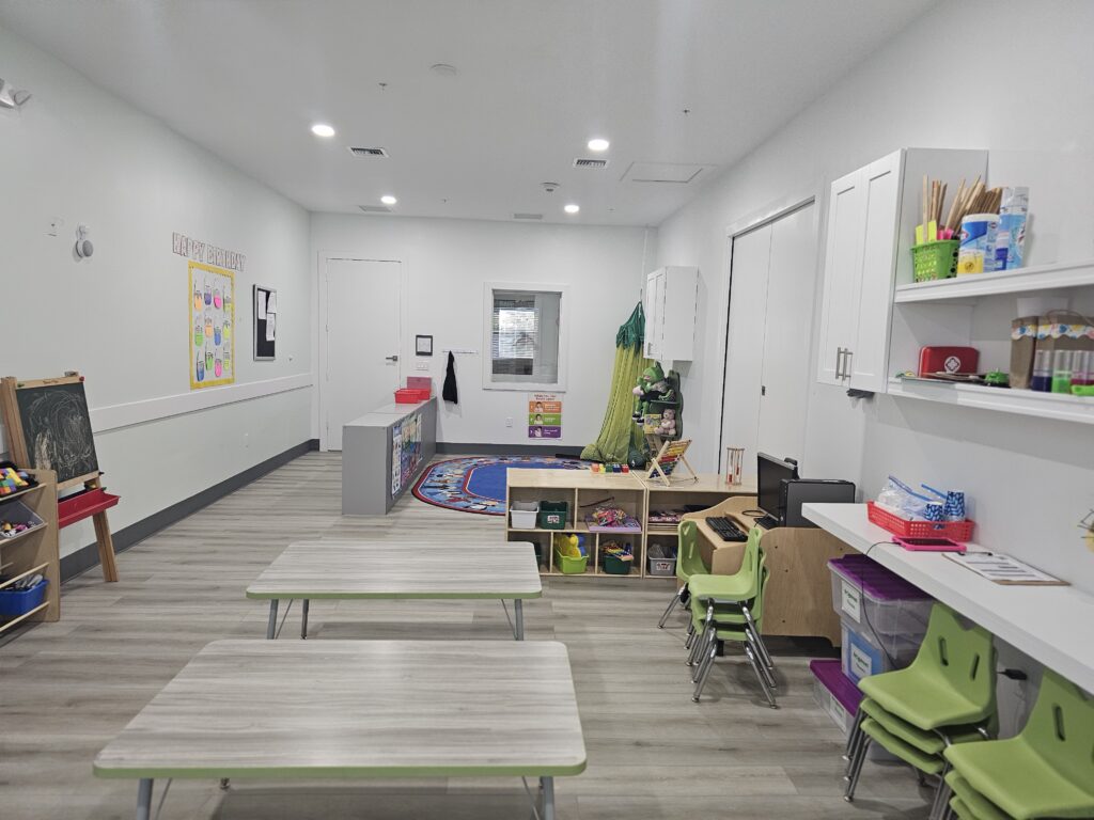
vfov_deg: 58.9
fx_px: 727
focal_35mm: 23
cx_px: 547
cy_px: 410
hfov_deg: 73.9
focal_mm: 6.3
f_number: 1.7
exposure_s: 1/120
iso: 400
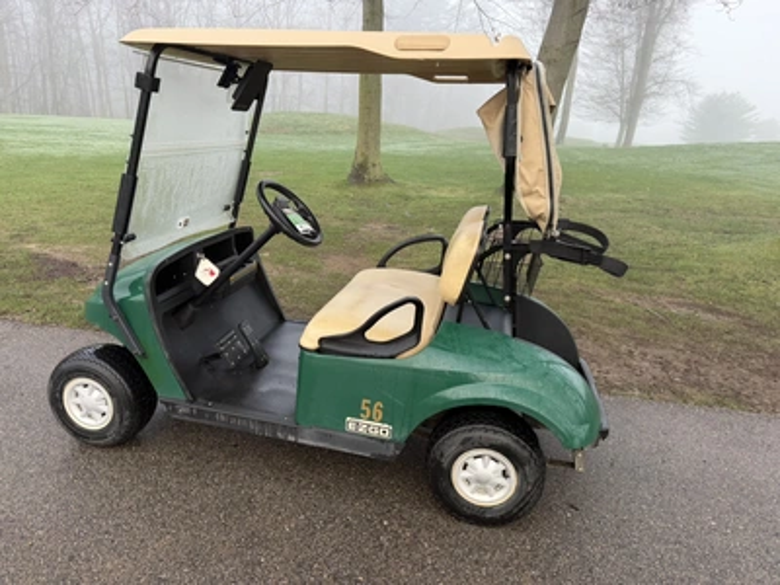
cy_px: 292
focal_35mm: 24
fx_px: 541
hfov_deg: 71.6
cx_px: 390
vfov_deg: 56.8
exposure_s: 1/200
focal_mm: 6.76
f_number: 1.78
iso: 80
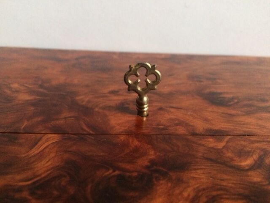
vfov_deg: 48.2
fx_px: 226
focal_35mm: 29
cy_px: 102
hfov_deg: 61.7
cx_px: 135
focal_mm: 4.15
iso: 320
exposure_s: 1/20
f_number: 2.2
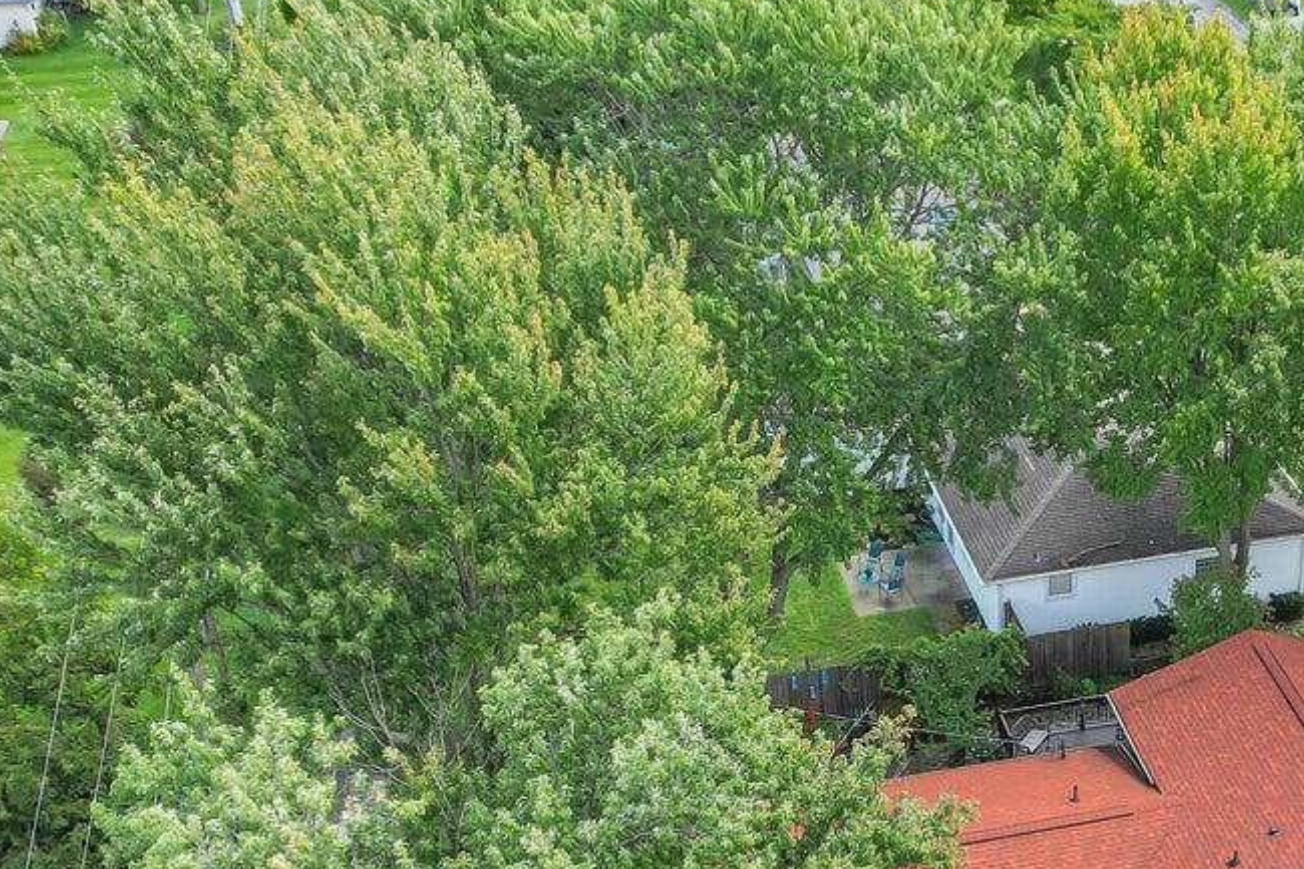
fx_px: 1883
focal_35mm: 52
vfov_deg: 24.7
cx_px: 1111
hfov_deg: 36.4
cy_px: 873
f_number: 2.8
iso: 100
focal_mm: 8.38
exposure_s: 1/160
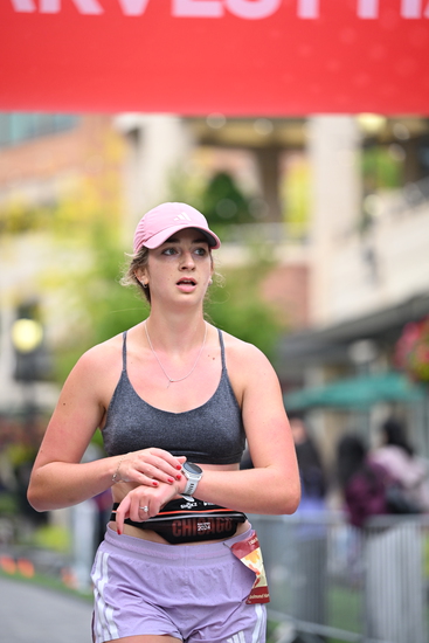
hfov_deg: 9.5
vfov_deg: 14.1
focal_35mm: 145
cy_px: 322
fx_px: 2590
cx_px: 214
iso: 1000
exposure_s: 1/2000
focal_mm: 145
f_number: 2.8
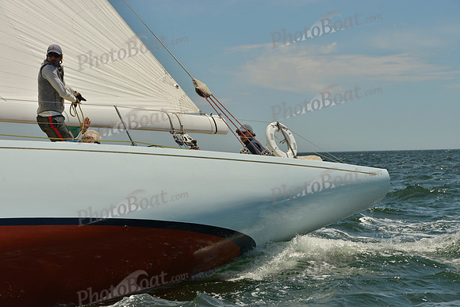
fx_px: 1342
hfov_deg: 19.5
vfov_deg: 13.0
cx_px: 230
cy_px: 154
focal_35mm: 105
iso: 280
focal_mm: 105
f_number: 11
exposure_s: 1/1600
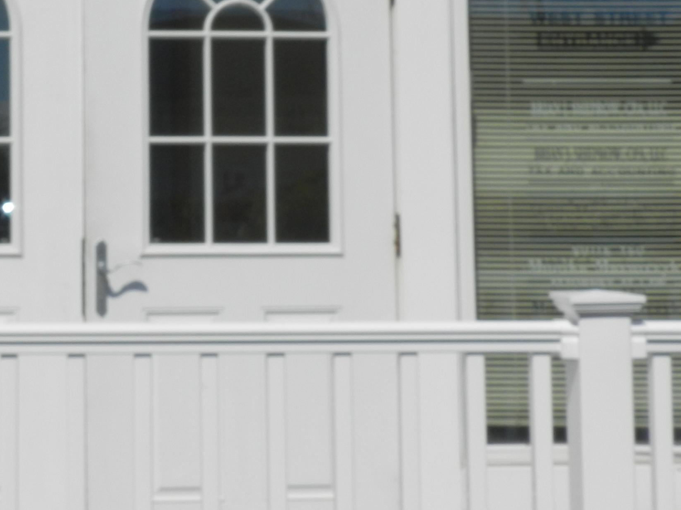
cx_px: 68
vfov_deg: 17.3
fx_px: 1652
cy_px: 59
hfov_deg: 22.7
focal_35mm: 84
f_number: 7.1
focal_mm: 8.1
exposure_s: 1/1000
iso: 160
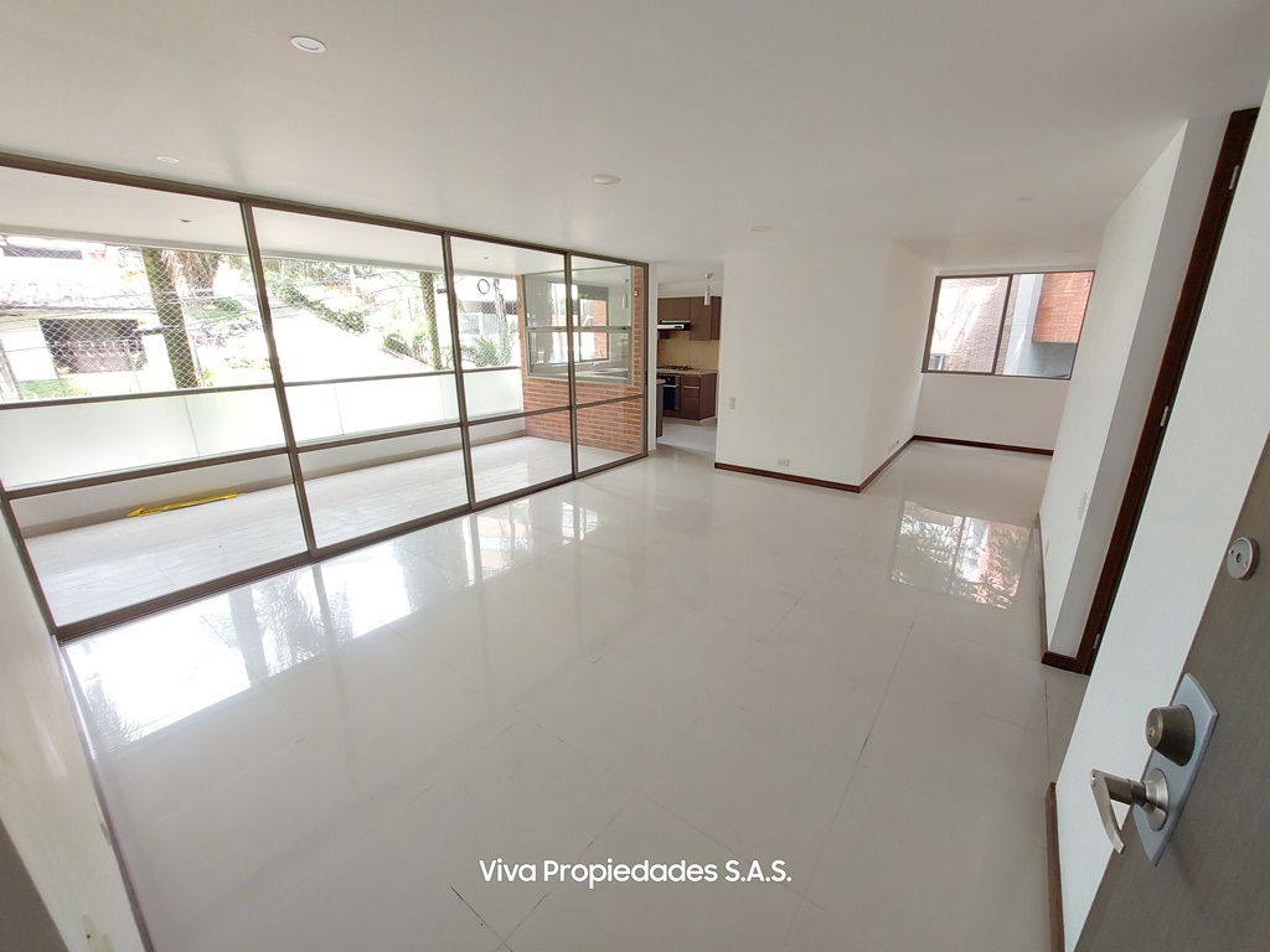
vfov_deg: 89.9
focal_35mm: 13
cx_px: 635
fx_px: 477
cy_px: 476
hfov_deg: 106.2
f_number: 2.2
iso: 250
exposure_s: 1/60
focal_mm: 1.74
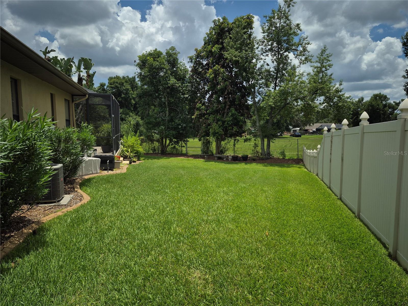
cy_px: 153
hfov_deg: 73.9
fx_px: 271
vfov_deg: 58.9
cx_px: 204
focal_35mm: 23
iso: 25
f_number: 1.8
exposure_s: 1/1944
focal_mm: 5.4
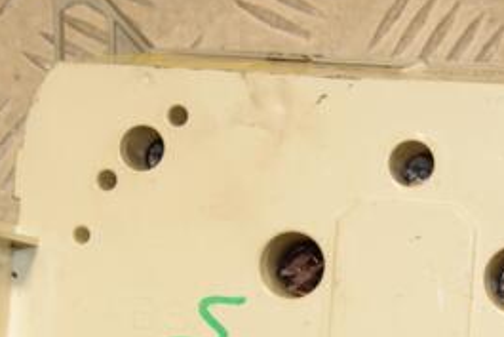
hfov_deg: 12.5
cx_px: 430
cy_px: 327
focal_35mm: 163
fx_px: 2283
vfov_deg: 8.4
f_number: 9
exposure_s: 1/200
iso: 800
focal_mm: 48
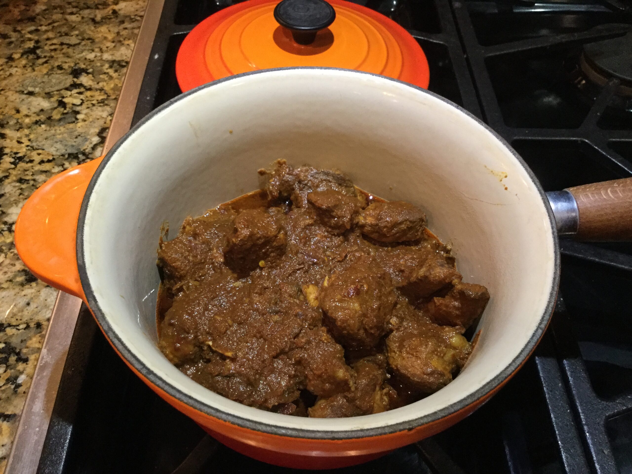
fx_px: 566
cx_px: 316
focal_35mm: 31
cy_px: 237
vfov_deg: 45.4
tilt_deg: -50.6
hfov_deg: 58.4
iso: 160
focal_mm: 3.3
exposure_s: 1/30
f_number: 2.4
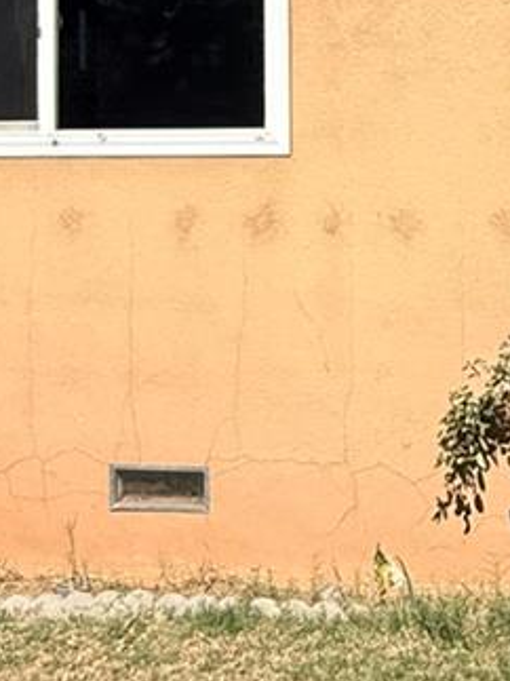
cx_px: 467
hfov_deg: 22.0
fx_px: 1278
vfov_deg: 28.5
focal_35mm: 65
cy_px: 53
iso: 50
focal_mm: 2.22
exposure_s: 1/3125
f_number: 2.2
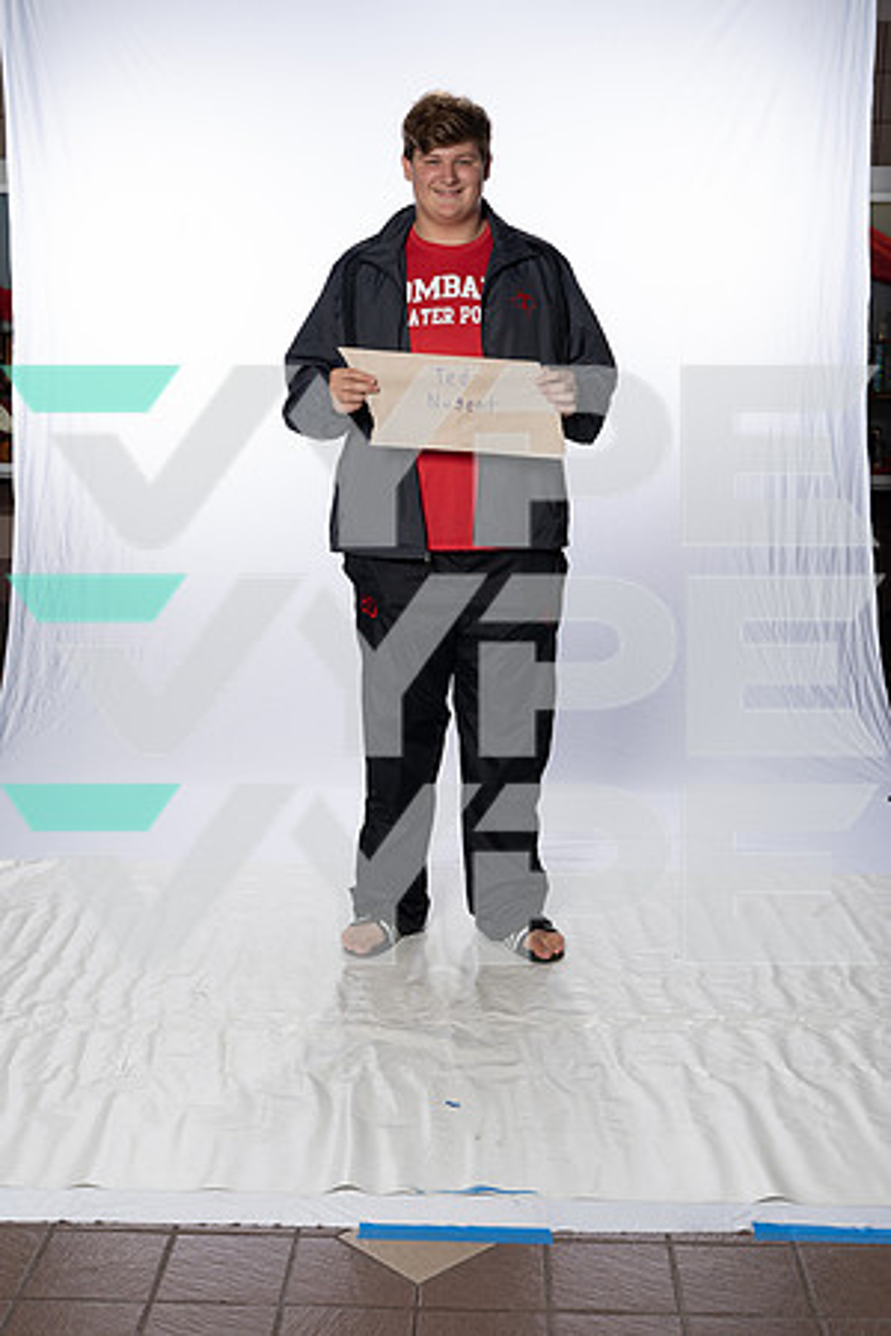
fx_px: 1633
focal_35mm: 44
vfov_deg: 44.5
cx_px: 446
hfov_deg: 30.5
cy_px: 668
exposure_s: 1/250
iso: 640
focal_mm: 44
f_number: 8
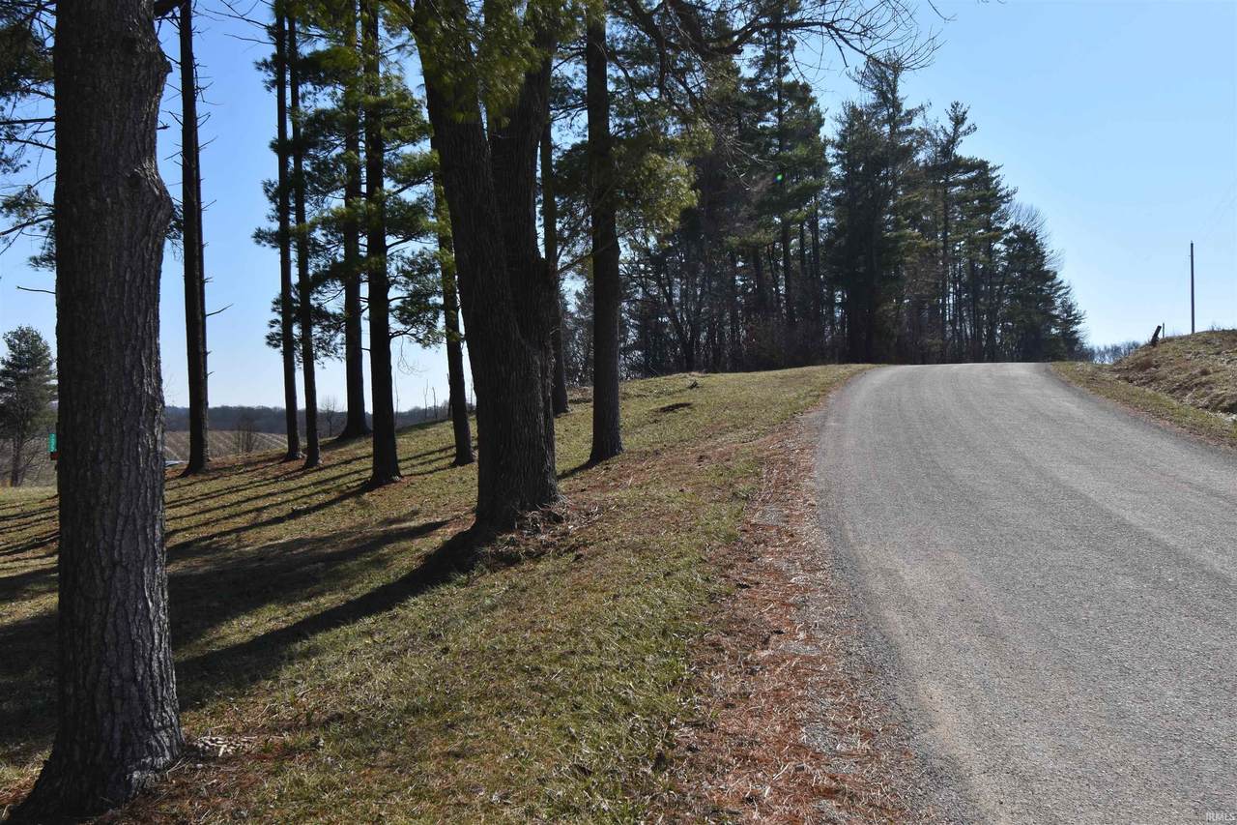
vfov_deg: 43.6
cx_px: 618
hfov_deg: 61.9
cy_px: 412
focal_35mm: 30
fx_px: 1031
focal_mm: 20
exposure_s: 1/200
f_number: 13
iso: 100
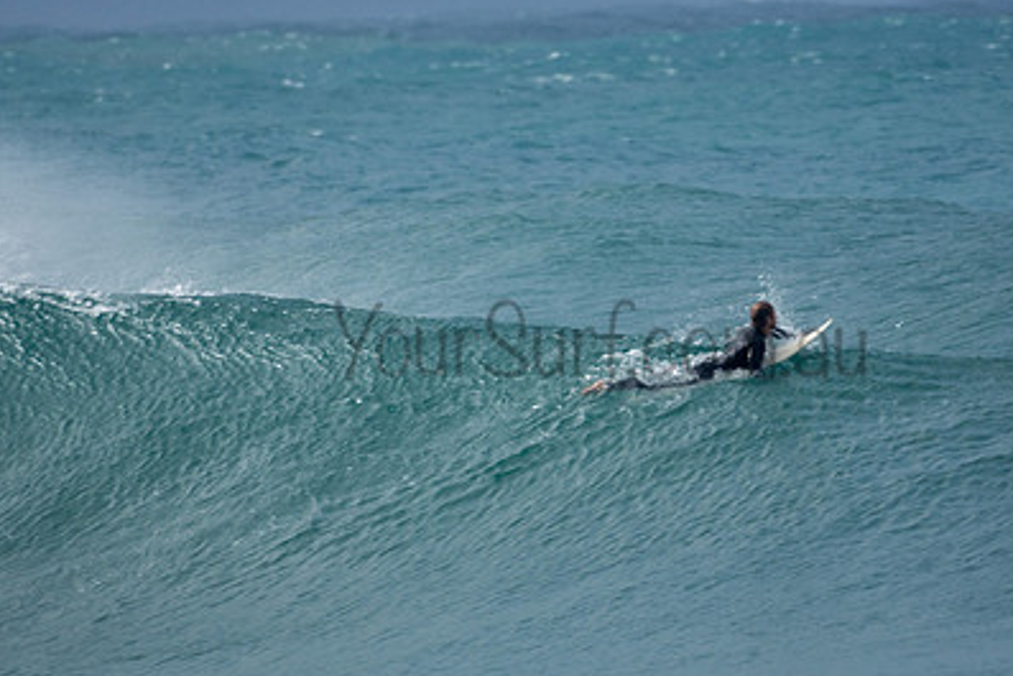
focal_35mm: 1053
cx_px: 597
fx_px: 29639
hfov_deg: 2.0
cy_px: 318
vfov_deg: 1.3
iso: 180
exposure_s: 1/800
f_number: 5.6
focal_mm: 480
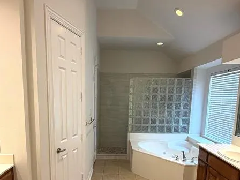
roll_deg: -1.5
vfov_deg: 55.7
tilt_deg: -10.0
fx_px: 166
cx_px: 117
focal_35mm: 24
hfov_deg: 71.6
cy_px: 119
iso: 200
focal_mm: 2.22
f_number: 2.2
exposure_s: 1/120
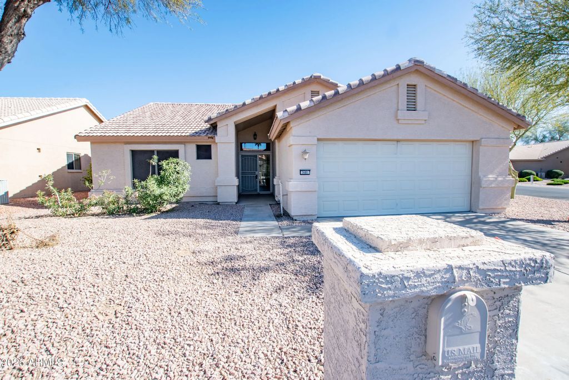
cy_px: 190
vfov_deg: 77.3
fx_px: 237
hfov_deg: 100.4
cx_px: 284
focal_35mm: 15
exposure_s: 1/100
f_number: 11
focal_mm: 10
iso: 100
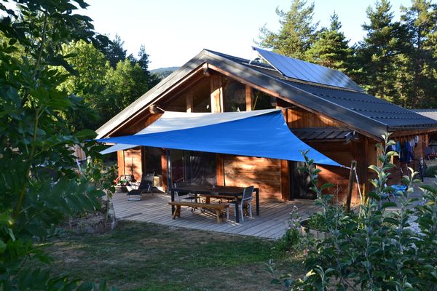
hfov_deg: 53.1
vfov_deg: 36.9
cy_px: 146
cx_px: 218
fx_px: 437
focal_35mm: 36
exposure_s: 1/125
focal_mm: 24
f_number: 9
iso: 400
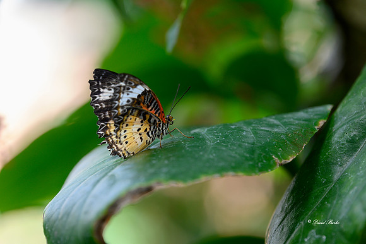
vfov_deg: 6.9
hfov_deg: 10.3
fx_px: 2032
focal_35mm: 200
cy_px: 122
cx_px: 183
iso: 1000
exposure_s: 1/250
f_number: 5
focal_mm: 200
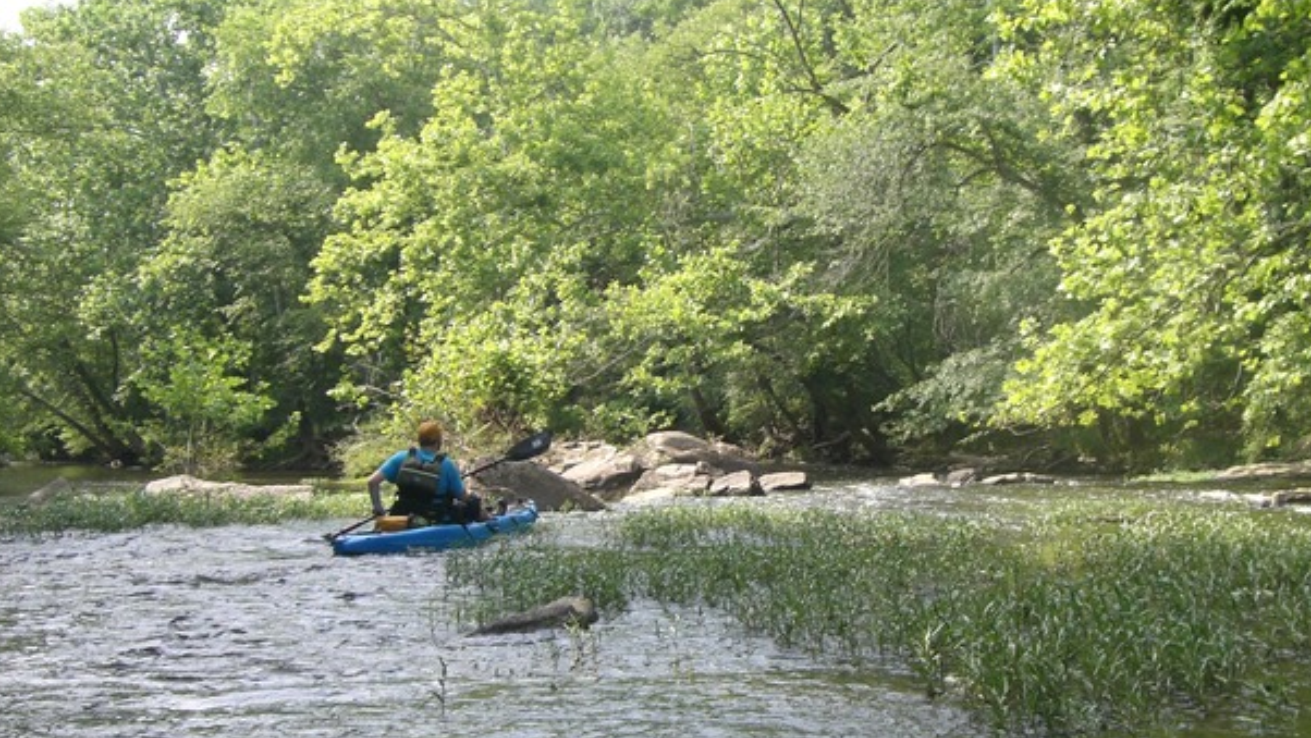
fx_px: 1912
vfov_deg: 21.8
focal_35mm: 55
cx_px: 808
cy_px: 472
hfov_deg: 37.6
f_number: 4.3
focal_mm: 6.2
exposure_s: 1/160
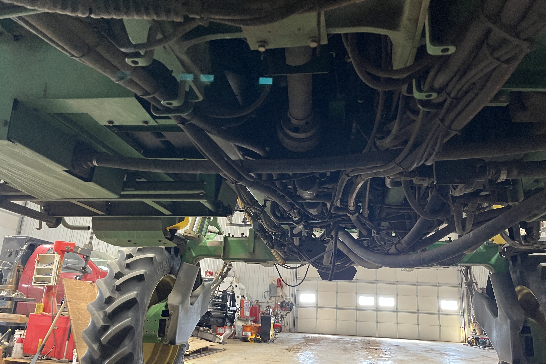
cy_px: 192
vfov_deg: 46.4
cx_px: 282
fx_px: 425
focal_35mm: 28
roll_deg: -2.9
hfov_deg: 65.5
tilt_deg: +16.4
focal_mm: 5.1
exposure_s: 1/40
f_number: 1.6
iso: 500
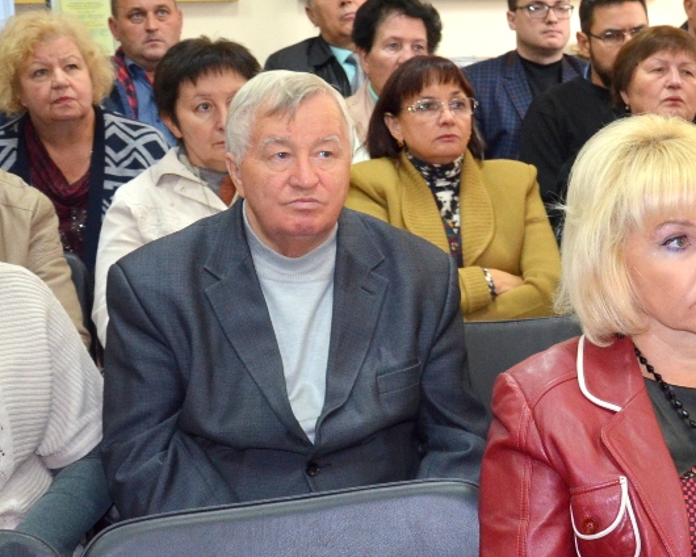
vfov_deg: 20.1
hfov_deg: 24.0
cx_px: 688
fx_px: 1570
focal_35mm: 76
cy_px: 360
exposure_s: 1/60
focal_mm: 21
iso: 1000
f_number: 3.8
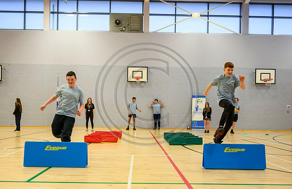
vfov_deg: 36.1
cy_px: 117
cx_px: 141
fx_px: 288
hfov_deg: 53.7
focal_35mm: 36
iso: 2500
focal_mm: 29.5
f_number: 3.5
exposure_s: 1/400
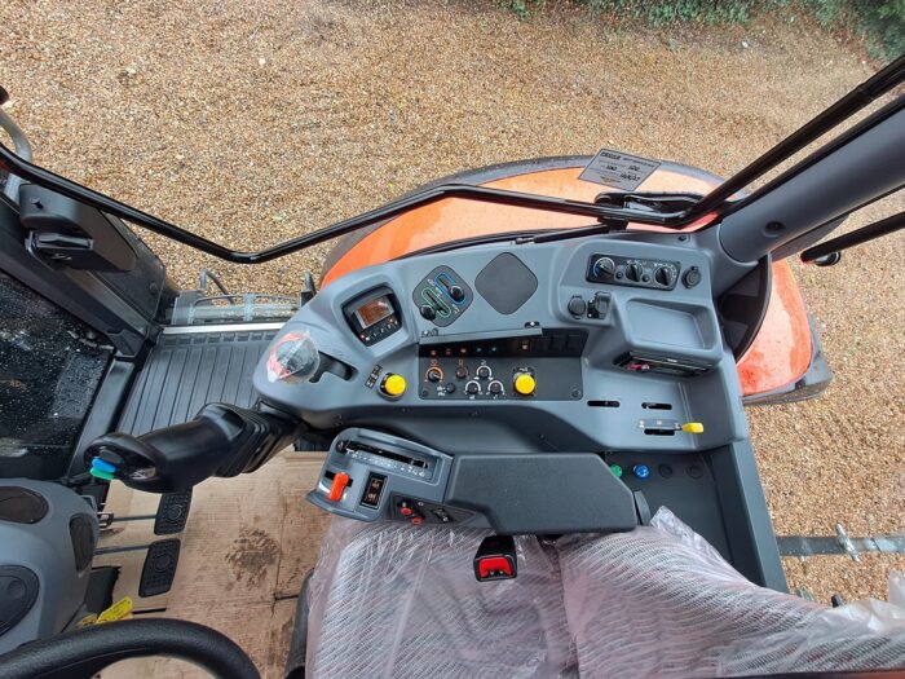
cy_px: 340
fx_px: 340
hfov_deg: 106.2
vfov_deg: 89.9
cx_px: 452
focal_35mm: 13
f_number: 2.2
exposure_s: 1/50
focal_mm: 1.42
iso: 80
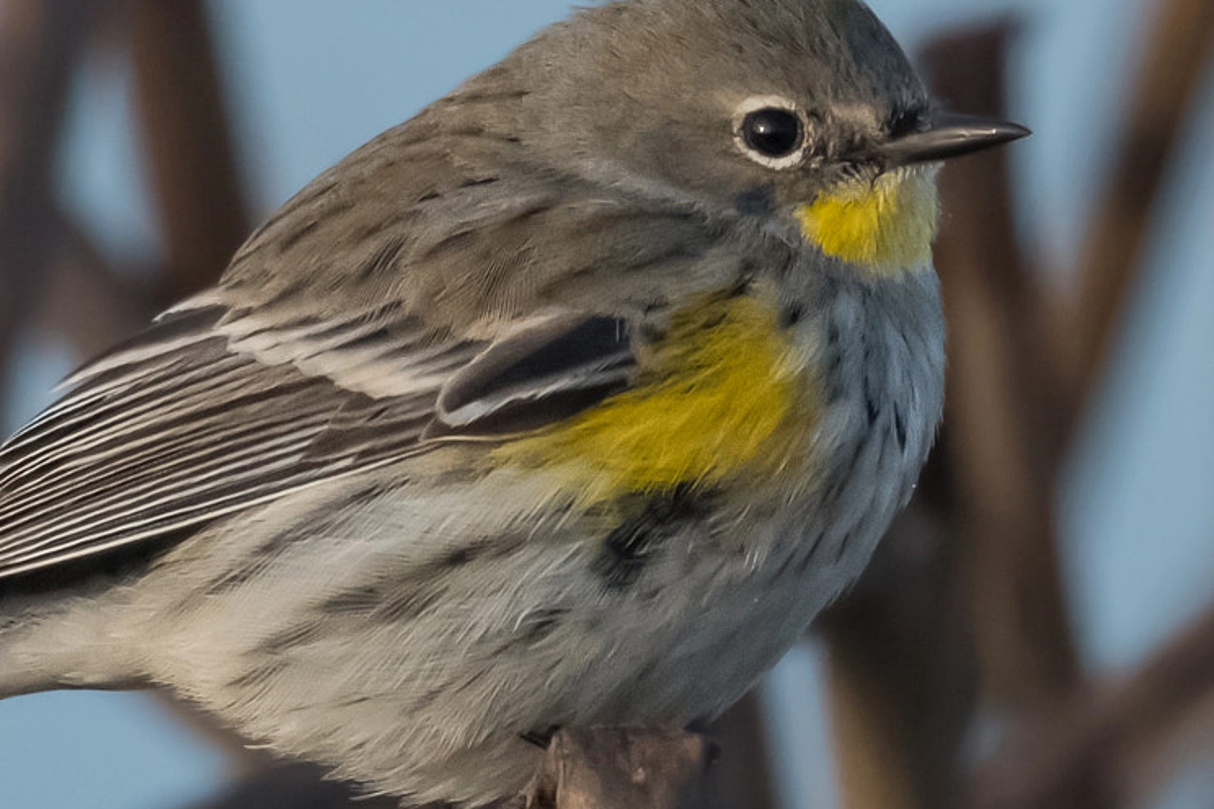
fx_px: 54356
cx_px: 568
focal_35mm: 1612
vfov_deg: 0.9
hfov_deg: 1.3
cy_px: 450
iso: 1000
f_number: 7.1
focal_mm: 500
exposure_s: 1/2000
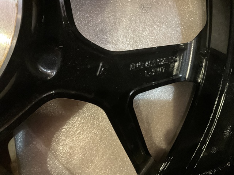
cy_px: 88
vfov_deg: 48.2
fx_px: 196
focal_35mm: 29
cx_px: 117
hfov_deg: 61.7
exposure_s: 1/28
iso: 640
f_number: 1.8
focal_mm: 3
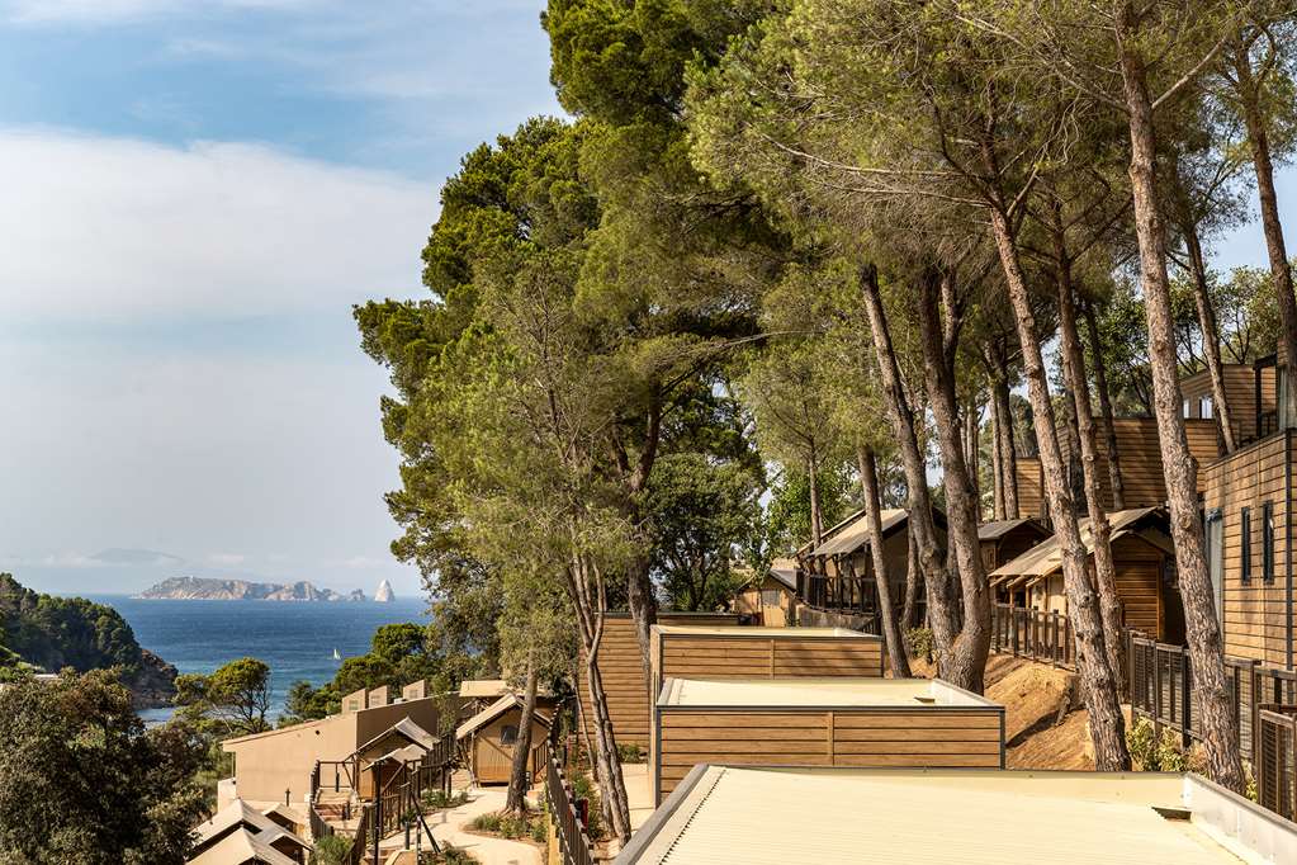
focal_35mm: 70
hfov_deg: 28.8
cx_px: 648
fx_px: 2522
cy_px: 432
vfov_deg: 19.5
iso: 100
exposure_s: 1/125
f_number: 9
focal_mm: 70
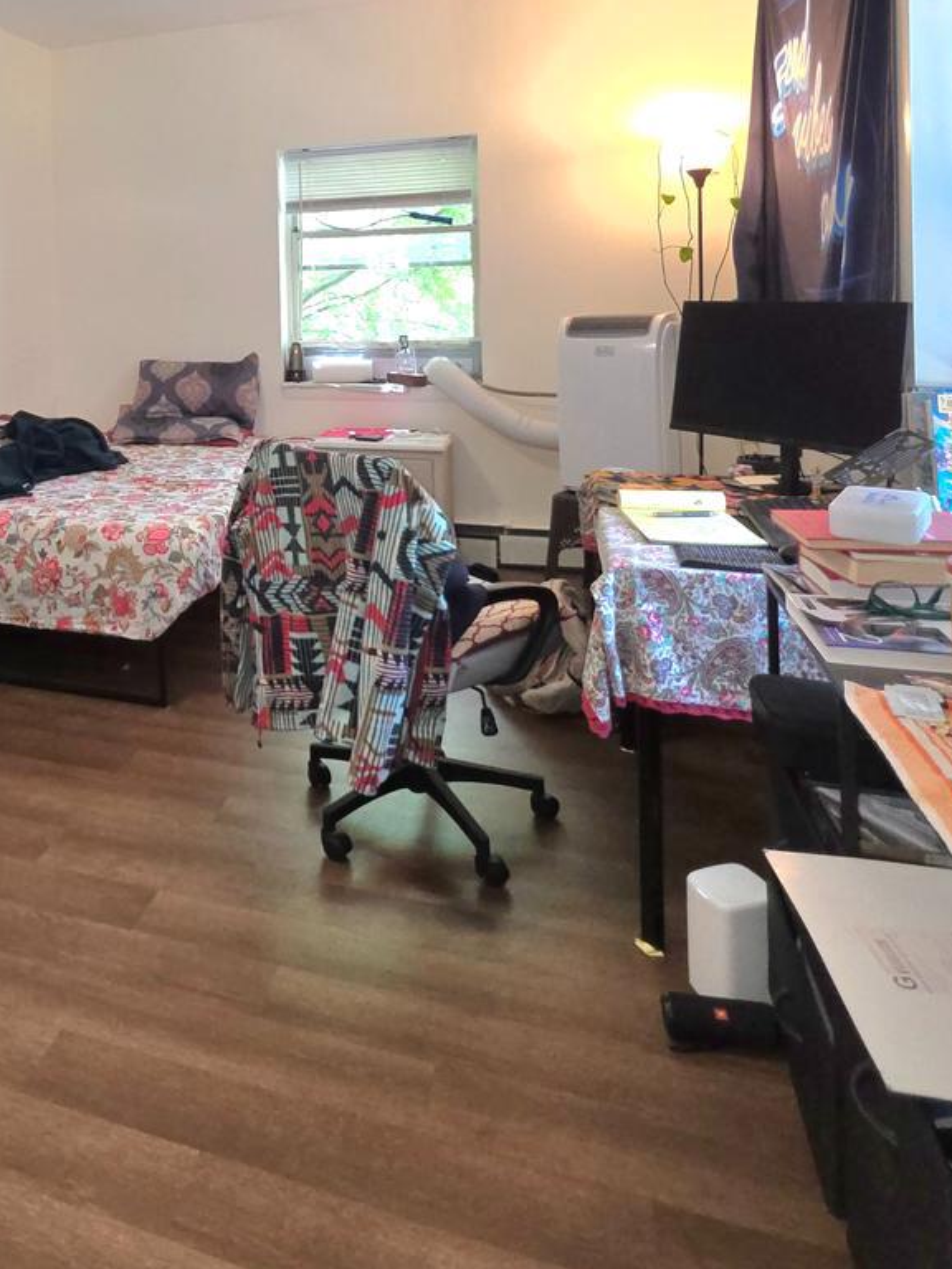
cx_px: 117
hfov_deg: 48.2
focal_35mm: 26
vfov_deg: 63.0
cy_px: 304
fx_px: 953
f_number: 1.9
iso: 200
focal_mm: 2.2
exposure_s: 1/60.2
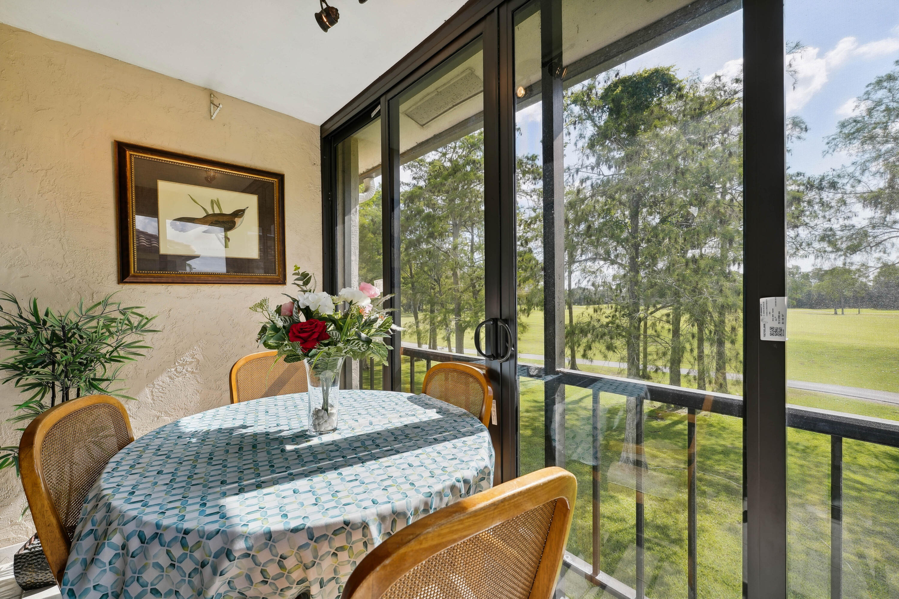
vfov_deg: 81.2
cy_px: 300
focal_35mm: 14
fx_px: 350
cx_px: 450
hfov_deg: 104.3
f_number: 8
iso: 250
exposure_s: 1/80
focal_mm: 14
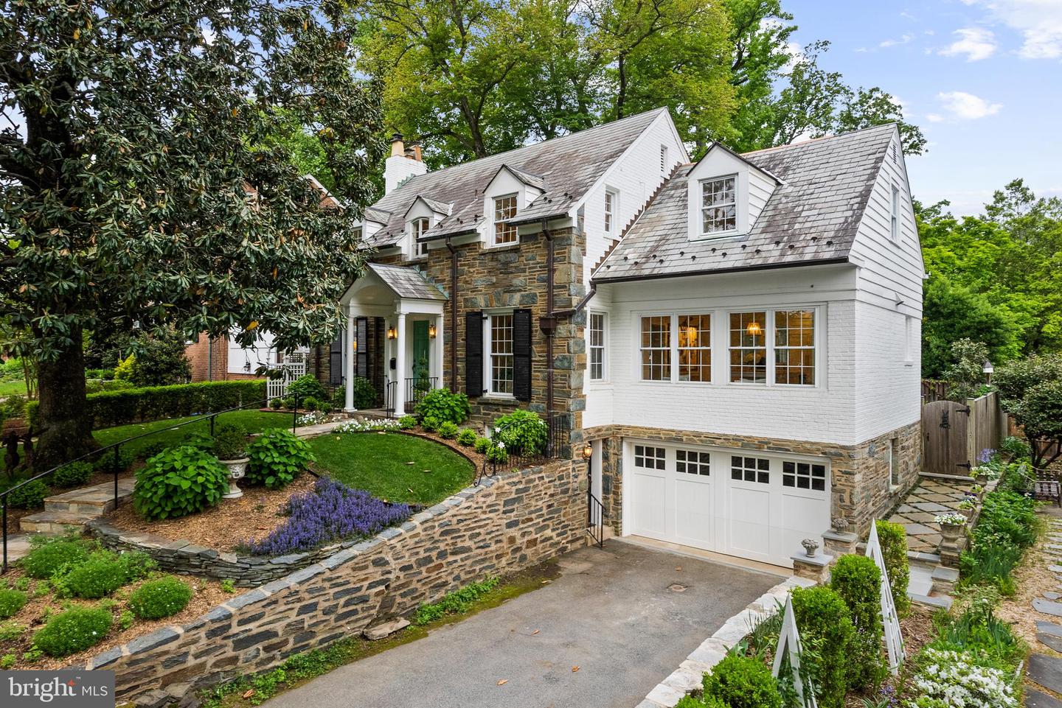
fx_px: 605
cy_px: 354
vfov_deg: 60.7
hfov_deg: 82.6
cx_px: 531
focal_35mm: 20
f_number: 8
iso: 500
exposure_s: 1/125
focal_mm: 20.5
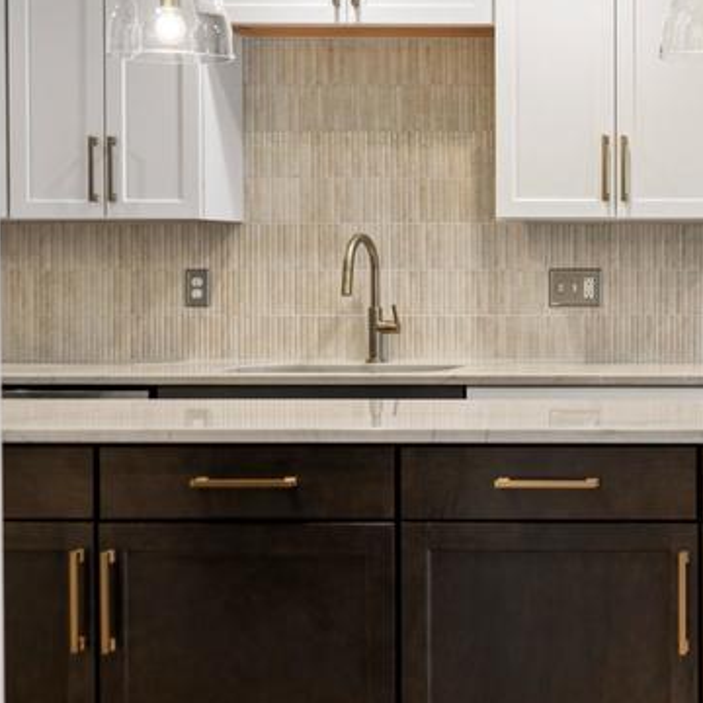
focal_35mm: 75
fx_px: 1723
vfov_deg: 23.0
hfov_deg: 20.4
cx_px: 990
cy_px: 282
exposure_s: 1/160
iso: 250
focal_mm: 31
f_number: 5.6
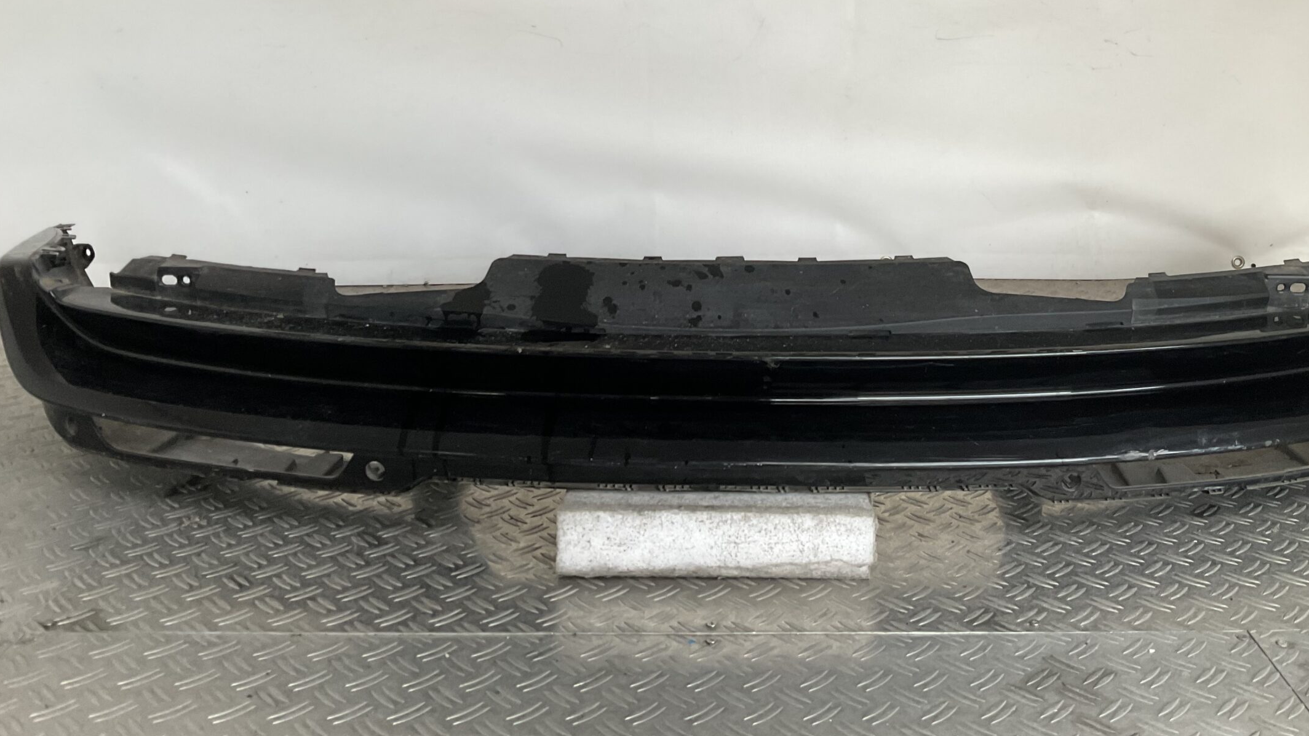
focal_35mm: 38
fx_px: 1319
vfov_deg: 30.5
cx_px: 751
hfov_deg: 52.6
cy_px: 152
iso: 64
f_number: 1.8
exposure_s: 1/60
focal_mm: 3
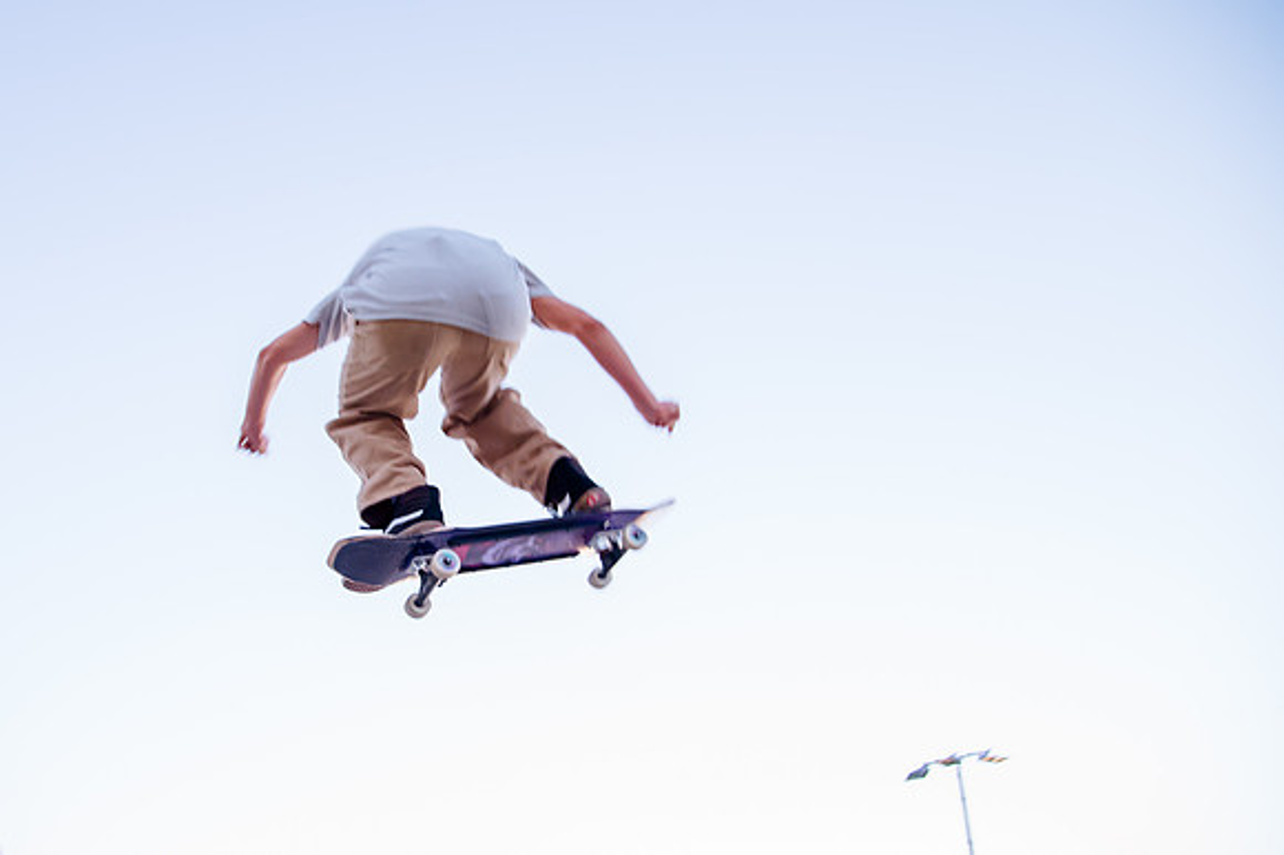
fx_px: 1171
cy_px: 449
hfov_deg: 56.6
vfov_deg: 40.1
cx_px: 462
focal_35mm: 33
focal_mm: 24
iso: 1250
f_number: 4
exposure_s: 1/160
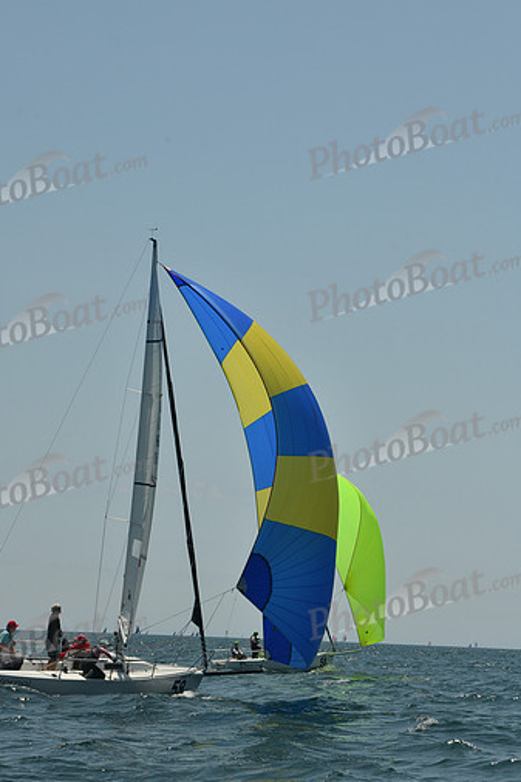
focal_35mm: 109
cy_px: 385
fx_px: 2368
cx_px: 228
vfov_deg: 18.8
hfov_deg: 12.6
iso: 320
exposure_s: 1/640
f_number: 10
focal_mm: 95
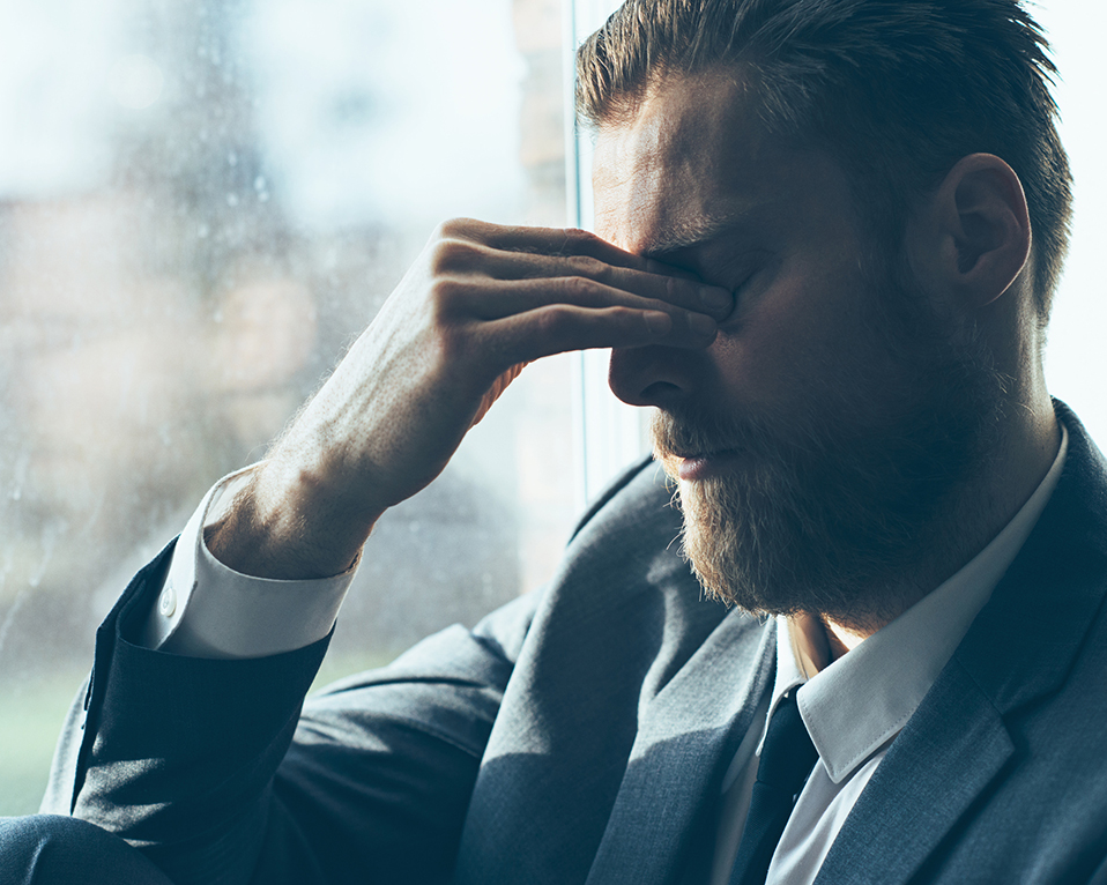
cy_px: 437
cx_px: 510
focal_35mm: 100
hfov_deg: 19.2
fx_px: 3276
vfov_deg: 15.4
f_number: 3.5
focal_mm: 85
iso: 800
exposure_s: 1/2000
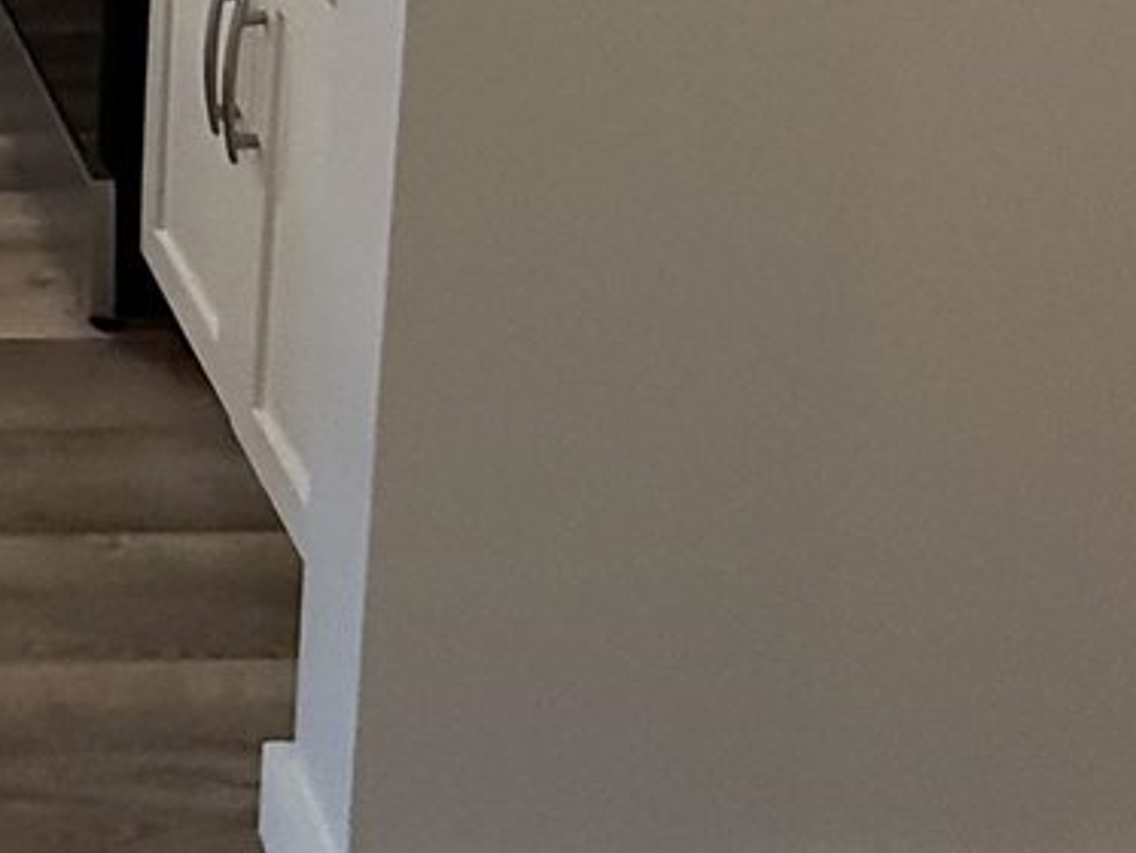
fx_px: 1970
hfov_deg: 26.5
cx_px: -393
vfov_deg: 21.1
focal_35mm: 60
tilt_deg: -10.5
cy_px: -390
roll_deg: +0.7
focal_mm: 2.22
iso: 400
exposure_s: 1/120
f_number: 2.2
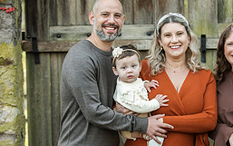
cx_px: 193
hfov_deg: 12.3
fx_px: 1080
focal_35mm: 170
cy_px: 59
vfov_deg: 7.7
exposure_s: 1/1000
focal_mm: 70
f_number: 2.8
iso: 800
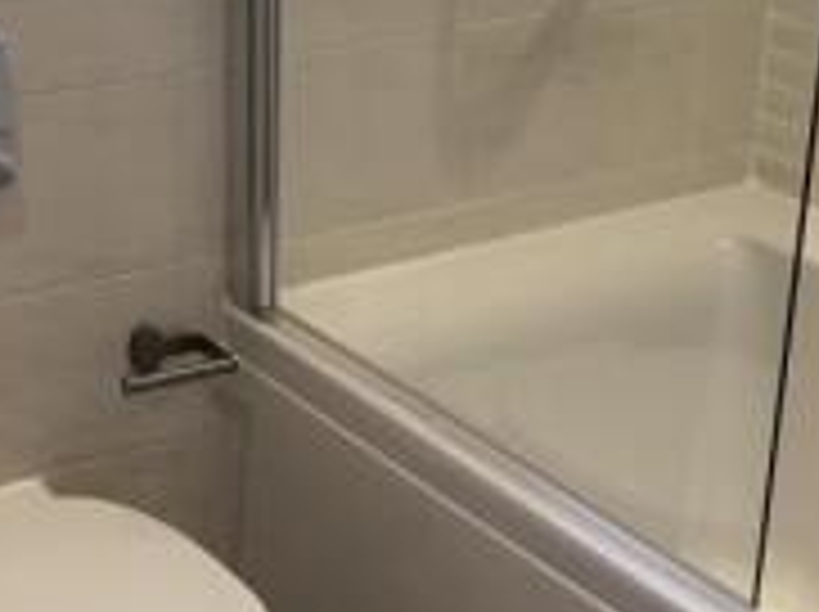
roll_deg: +0.2
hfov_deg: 21.0
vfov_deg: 15.7
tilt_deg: -25.9
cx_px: 254
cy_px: 497
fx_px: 2197
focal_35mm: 93
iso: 32
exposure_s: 1/33
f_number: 2.2
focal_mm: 4.15
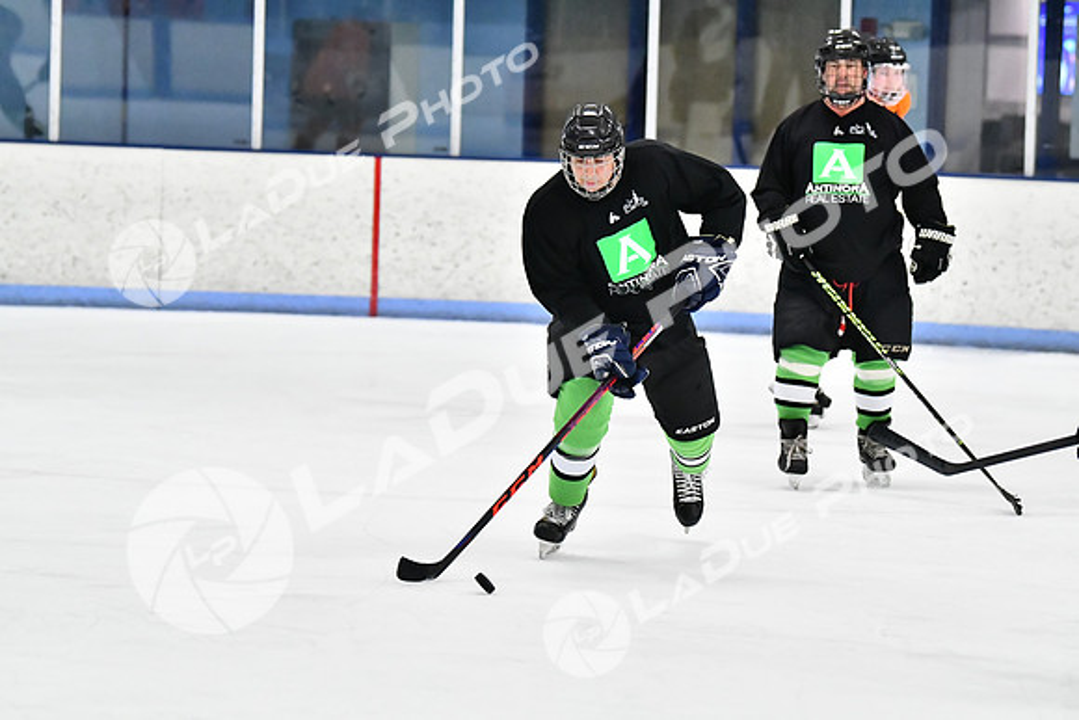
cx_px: 540
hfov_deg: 11.0
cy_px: 360
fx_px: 5621
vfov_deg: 7.3
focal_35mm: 188
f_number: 2.8
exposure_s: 1/1250
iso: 6400
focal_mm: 125
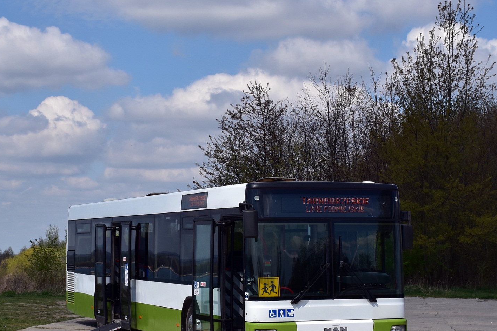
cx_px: 256
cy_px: 196
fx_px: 842
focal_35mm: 61
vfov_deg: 22.2
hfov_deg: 32.9
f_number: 11
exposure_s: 1/500
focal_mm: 32
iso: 200
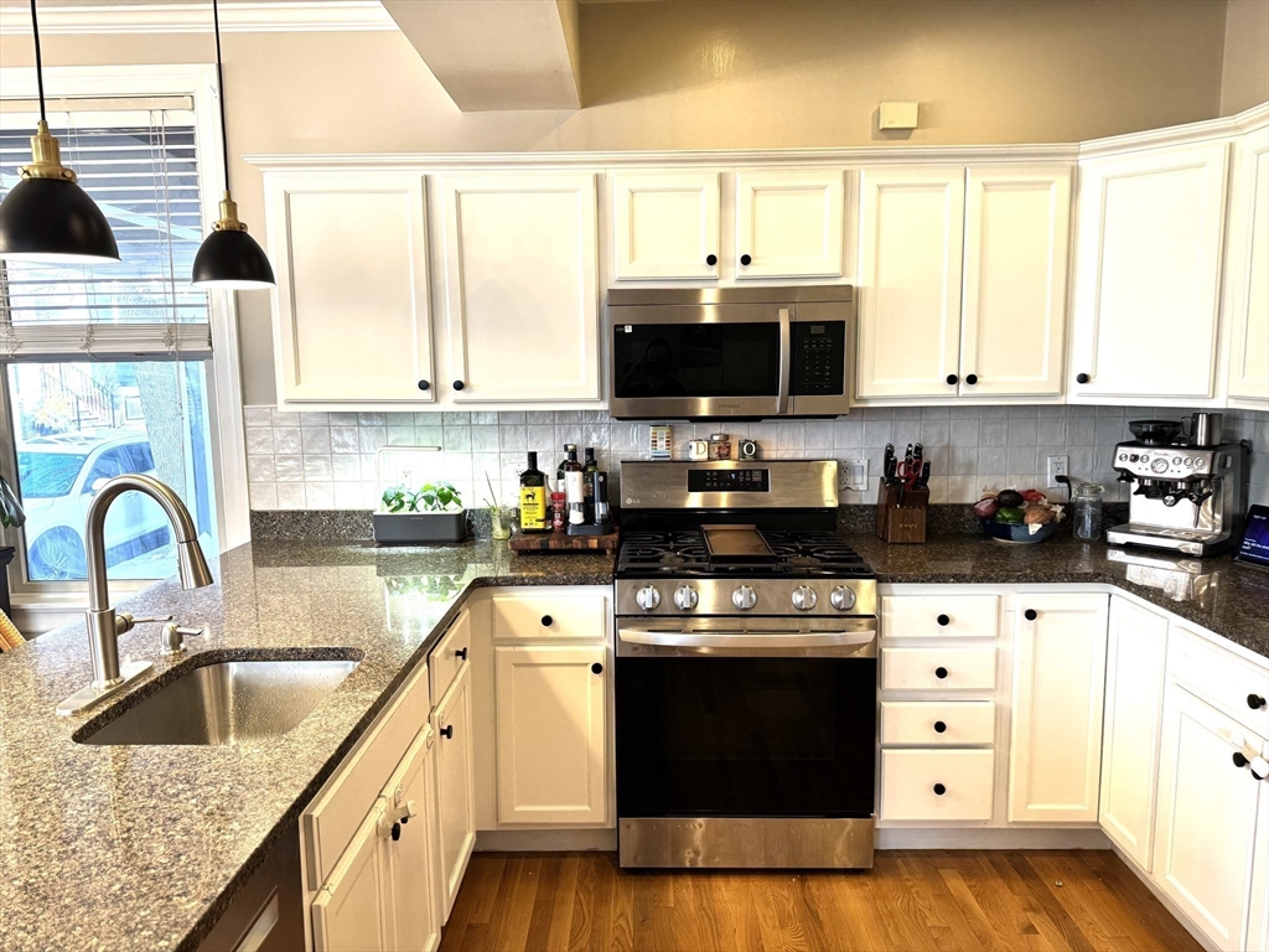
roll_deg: +0.6
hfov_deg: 71.6
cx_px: 634
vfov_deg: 56.8
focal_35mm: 24
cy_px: 476
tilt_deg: -8.8
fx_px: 880
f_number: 1.78
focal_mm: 6.76
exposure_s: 1/120
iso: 160
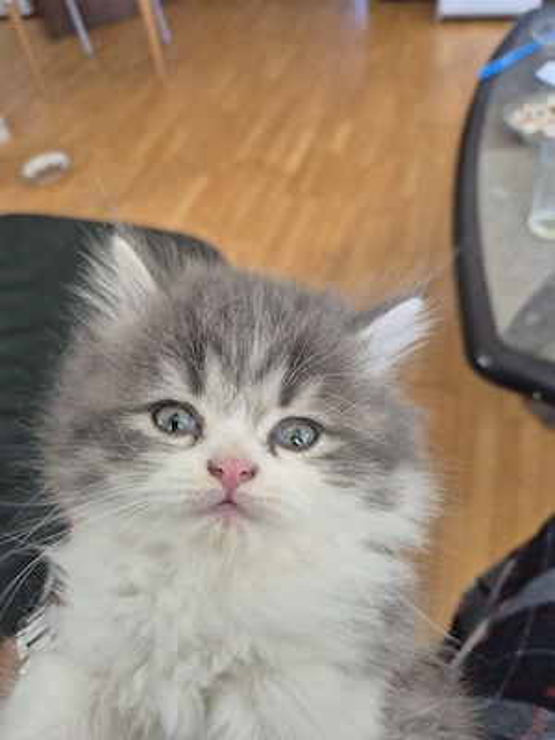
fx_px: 492
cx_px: 278
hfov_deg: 58.9
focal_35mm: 23
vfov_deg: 73.9
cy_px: 370
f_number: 1.8
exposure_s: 1/100
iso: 250
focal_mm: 5.4
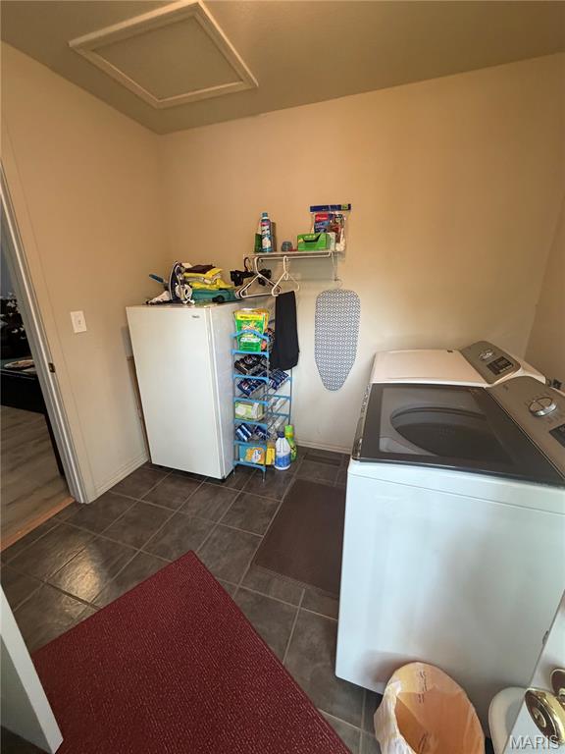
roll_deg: +0.5
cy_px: 377
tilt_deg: -17.5
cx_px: 282
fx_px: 305
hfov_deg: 85.7
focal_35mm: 14
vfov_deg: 102.1
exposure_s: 1/60
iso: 320
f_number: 2.2
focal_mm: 2.22
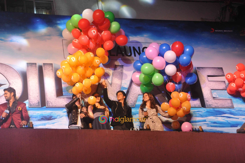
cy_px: 82
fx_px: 530
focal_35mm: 78
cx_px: 122
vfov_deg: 17.5
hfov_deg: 26.0
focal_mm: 52
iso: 1000
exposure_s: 1/100
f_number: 10
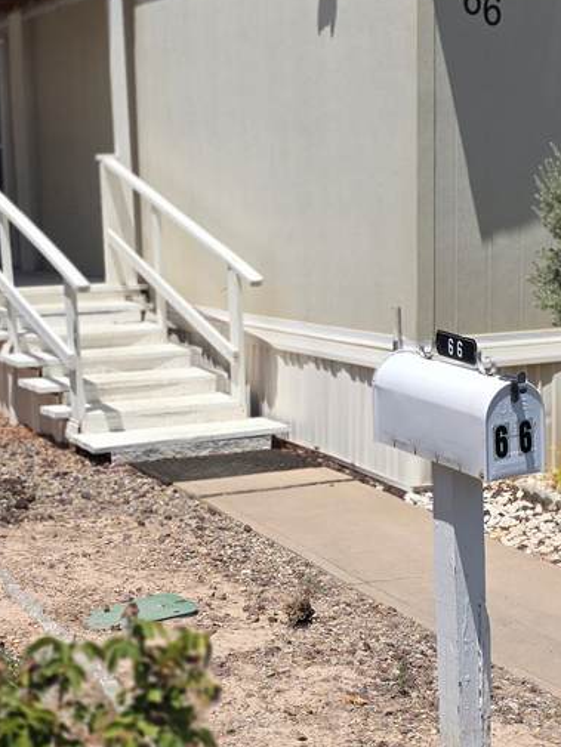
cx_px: 327
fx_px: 1512
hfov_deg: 21.0
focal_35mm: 70
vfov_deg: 27.7
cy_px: 451
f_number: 1.7
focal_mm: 6.3
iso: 80
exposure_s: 1/7944
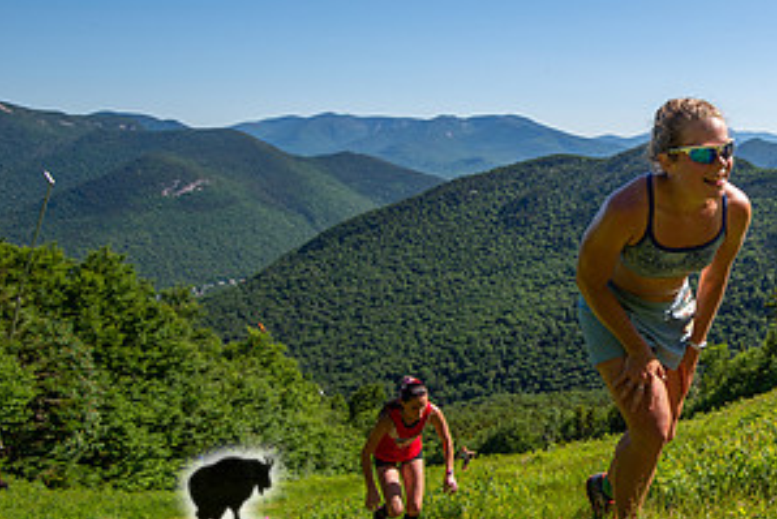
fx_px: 756
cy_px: 248
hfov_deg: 46.8
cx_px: 751
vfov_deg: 37.9
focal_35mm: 35
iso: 100
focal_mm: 18
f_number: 5
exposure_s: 1/640
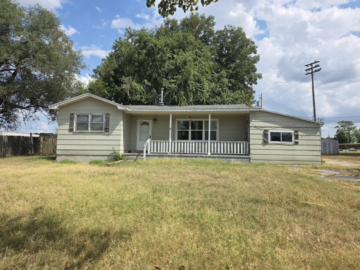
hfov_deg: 73.9
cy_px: 135
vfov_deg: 58.9
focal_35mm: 23
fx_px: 239
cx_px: 180
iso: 80
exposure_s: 1/5447
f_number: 1.7
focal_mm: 6.3
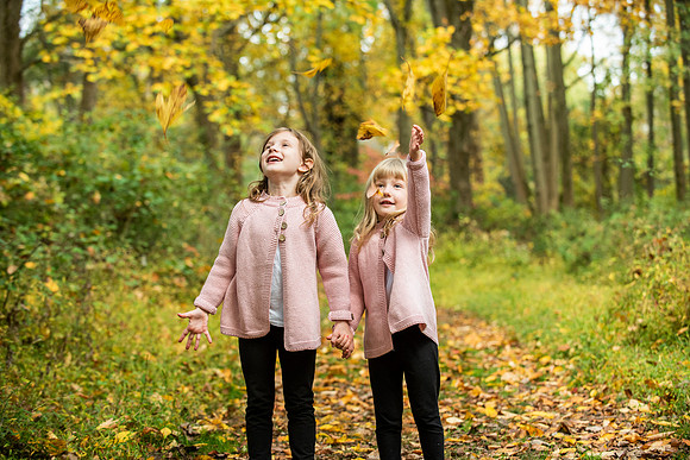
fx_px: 1572
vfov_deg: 16.7
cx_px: 345
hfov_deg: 24.8
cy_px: 230
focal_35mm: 82
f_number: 4
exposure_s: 1/125
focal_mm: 82
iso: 640
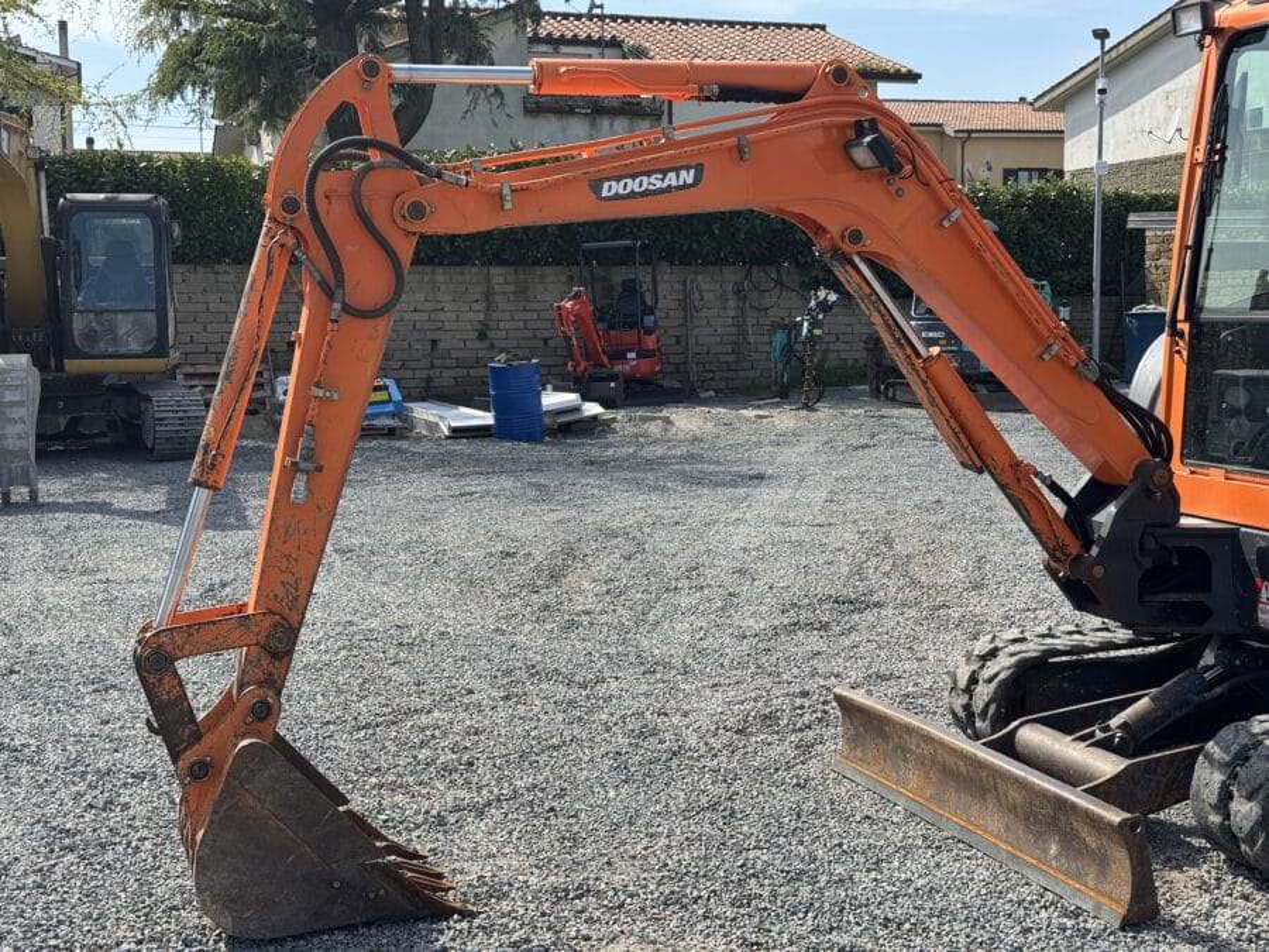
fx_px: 1760
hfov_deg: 39.7
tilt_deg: -4.5
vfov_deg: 30.3
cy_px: 476
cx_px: 634
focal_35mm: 48
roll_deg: +0.7
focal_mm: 6.76
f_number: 1.78
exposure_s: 1/2513
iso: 64
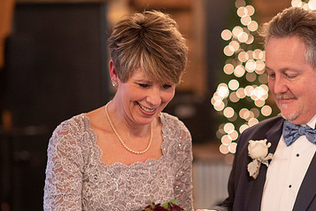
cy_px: 138
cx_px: 224
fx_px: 1211
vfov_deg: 9.9
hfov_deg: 14.8
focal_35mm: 138
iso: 1000
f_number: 2.2
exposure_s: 1/200
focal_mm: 85
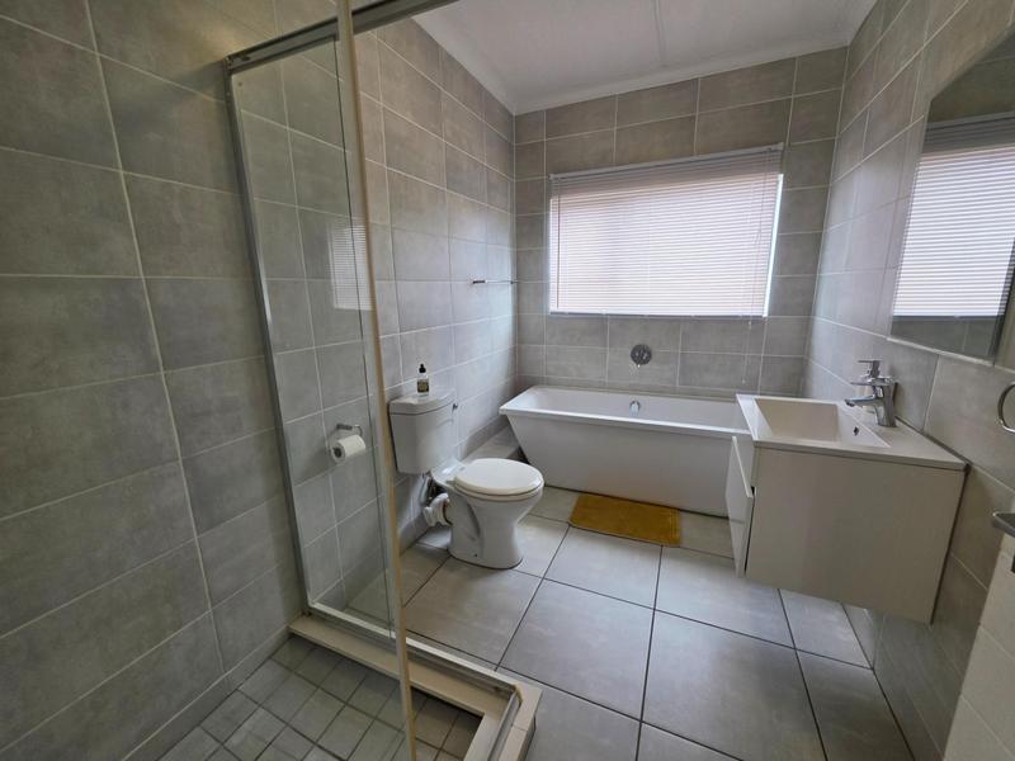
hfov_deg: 106.2
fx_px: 381
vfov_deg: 89.9
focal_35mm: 13
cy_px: 380
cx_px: 508
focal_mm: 2.2
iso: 80
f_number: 1.9
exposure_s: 1/100
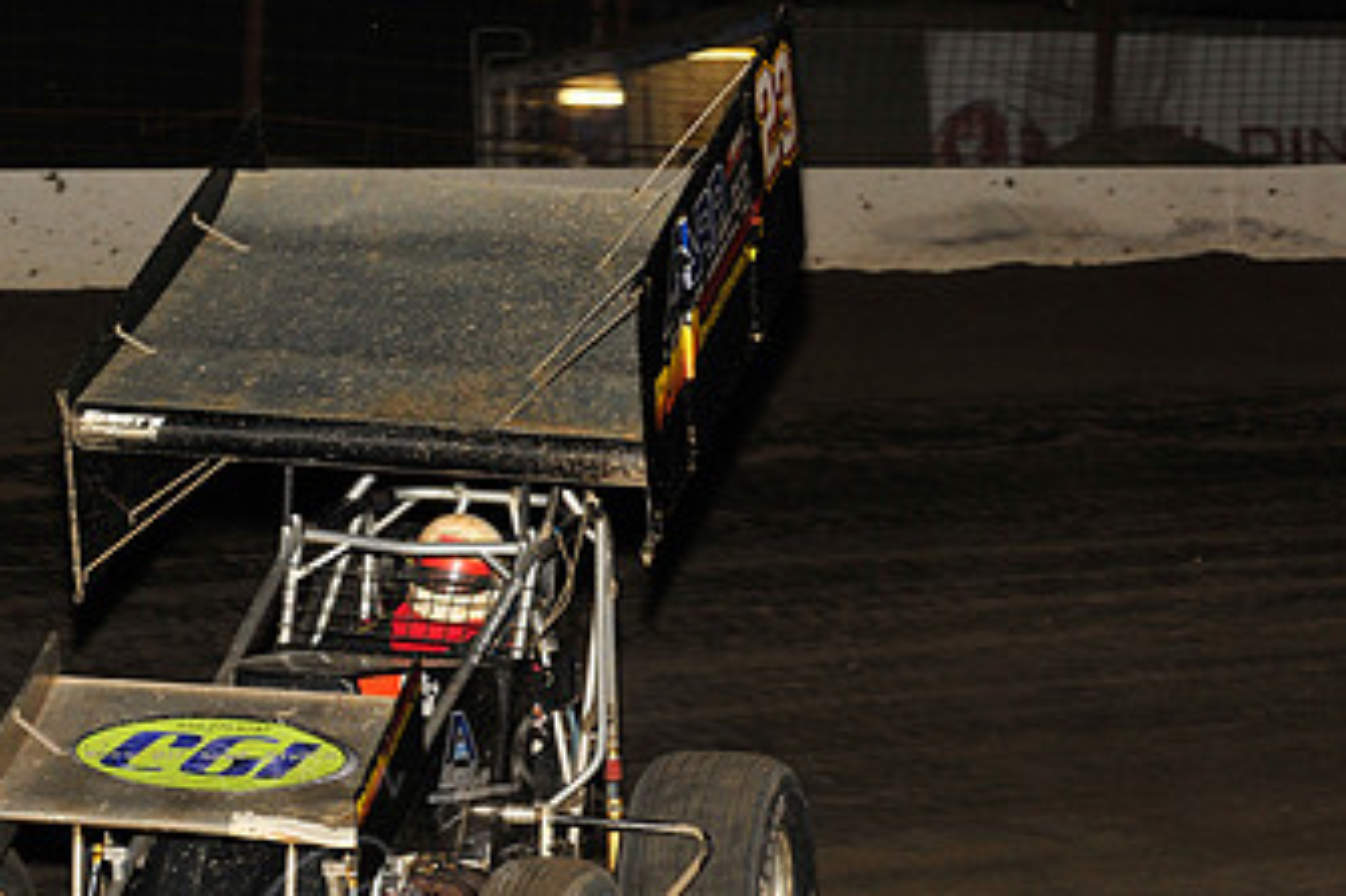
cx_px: 309
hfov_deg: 11.3
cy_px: 627
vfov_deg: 7.5
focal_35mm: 182
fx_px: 6801
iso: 1000
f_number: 7.1
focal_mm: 105
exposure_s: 1/320
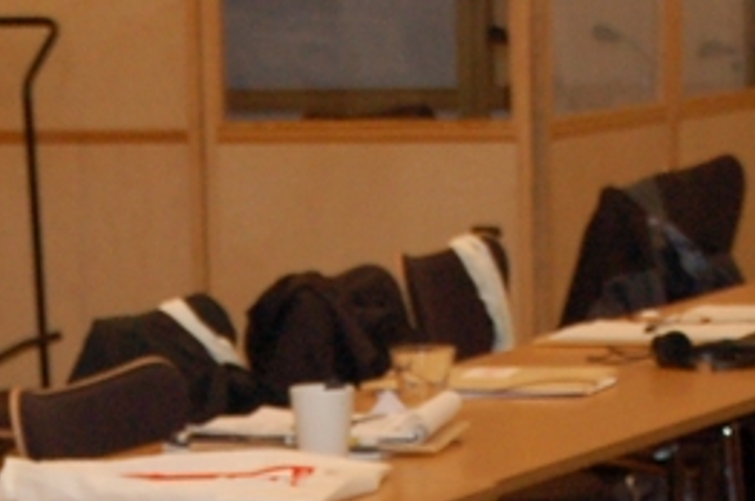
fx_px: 5844
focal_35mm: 279
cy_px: 960
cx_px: 176
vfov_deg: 4.8
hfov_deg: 7.4
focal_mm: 38
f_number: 4
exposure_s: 1/60
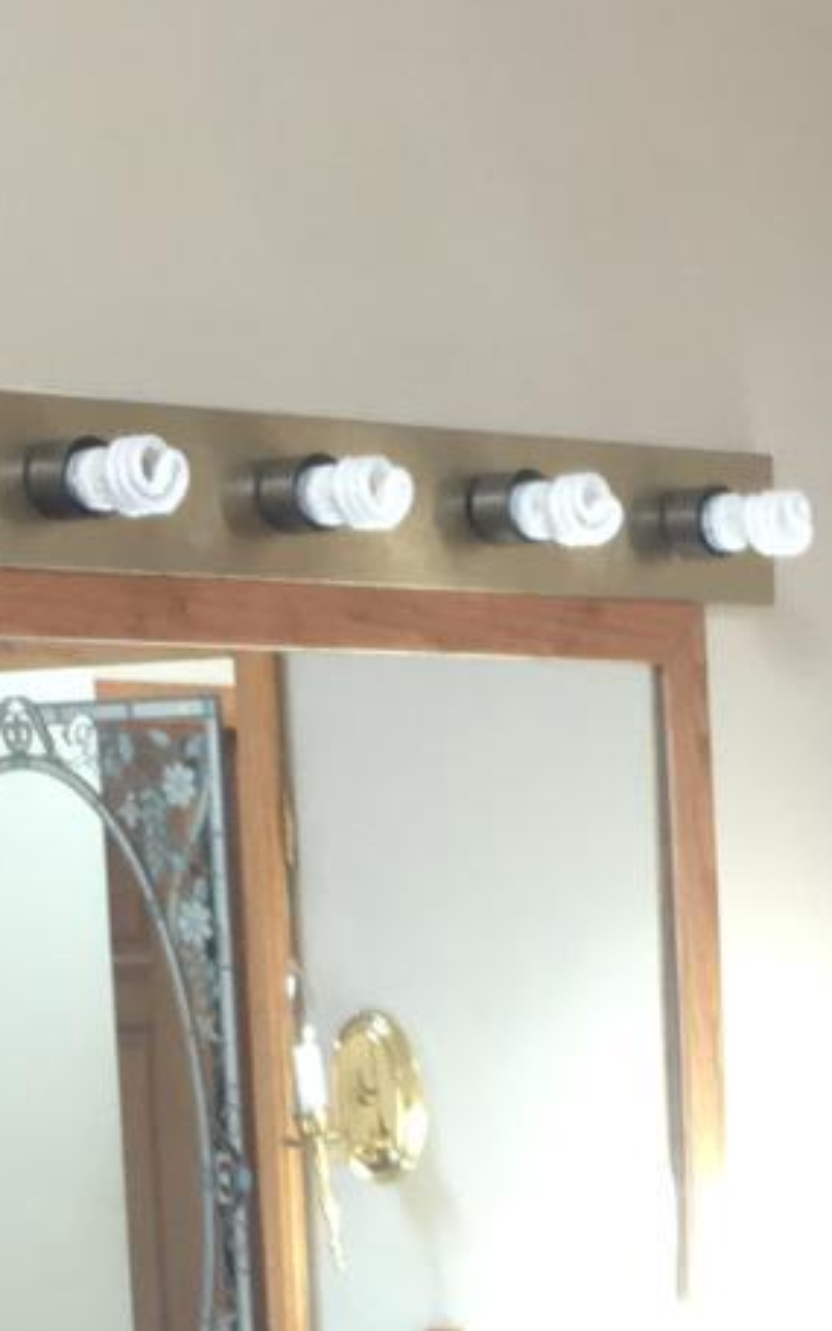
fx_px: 5007
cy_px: 2037
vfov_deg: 14.1
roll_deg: +1.4
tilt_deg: -12.9
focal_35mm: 138
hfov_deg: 9.4
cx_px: 867
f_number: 2.2
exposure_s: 1/30
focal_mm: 4.15
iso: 50
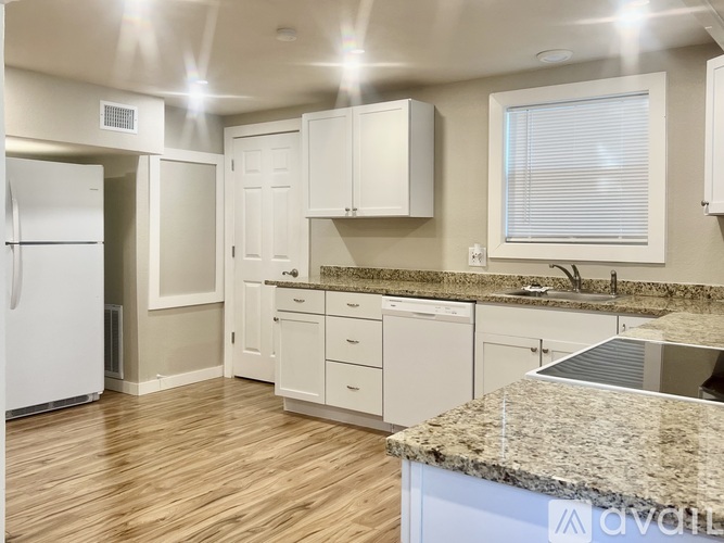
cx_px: 362
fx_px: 544
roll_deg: +1.8
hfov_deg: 67.3
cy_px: 272
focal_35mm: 26
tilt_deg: -2.7
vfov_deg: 53.0
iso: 125
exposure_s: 1/139
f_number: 1.5
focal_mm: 5.7
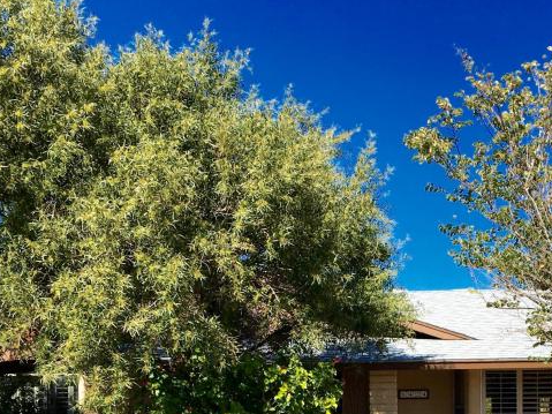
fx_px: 988
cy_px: 441
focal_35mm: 62
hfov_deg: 31.0
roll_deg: +0.5
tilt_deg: +0.1
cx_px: 361
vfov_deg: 22.5
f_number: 2.2
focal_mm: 4.15
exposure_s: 1/1538
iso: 25
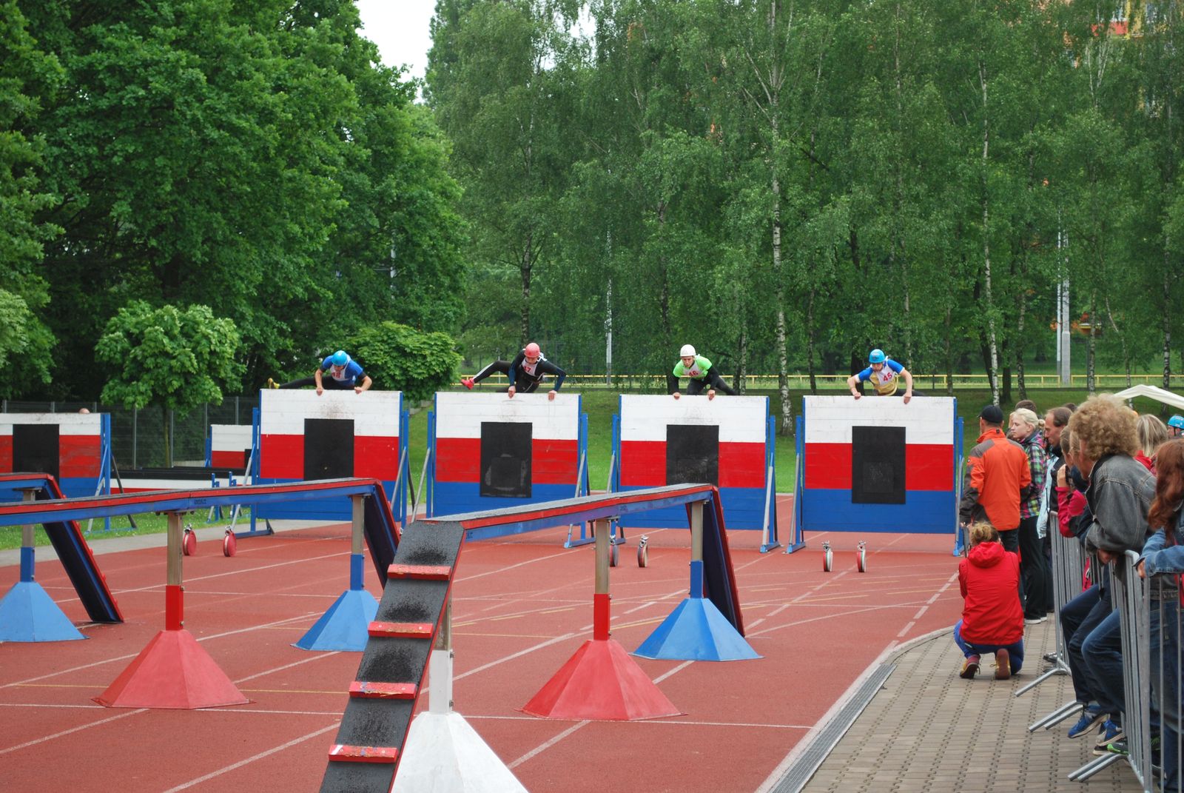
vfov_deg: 16.6
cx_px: 592
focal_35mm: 82
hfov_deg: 24.6
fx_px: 2717
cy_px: 396
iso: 200
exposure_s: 1/80
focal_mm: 55
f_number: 5.6
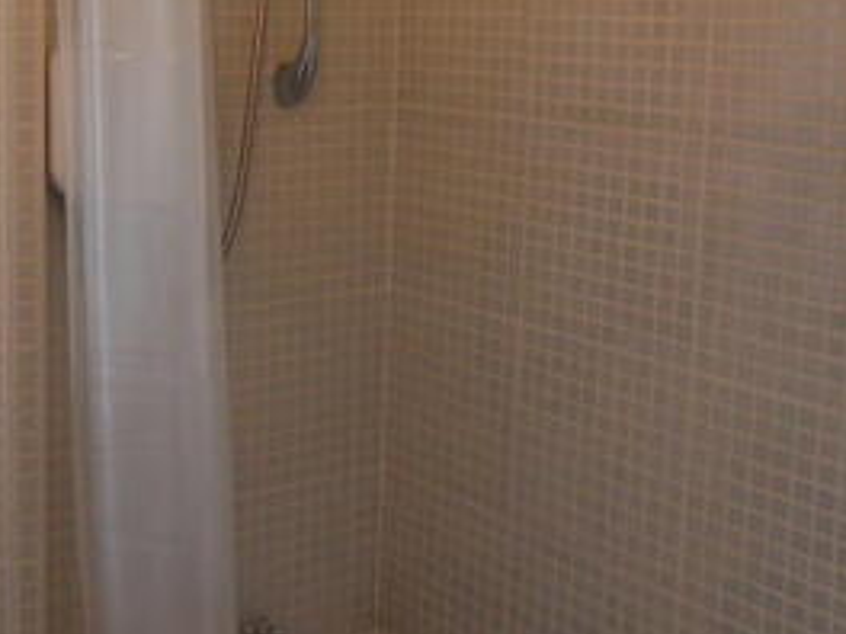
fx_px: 1295
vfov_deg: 26.9
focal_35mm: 53
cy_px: 104
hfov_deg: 35.1
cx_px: 178
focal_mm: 4.2
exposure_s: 1/45
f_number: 3.3
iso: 100
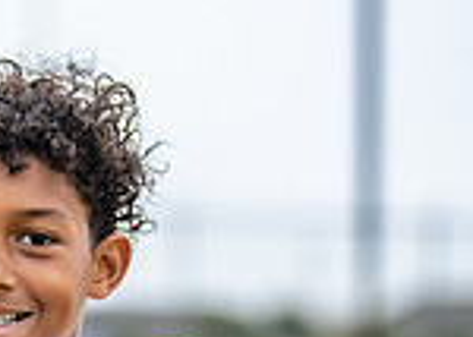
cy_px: 529
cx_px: 32
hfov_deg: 8.6
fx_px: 3142
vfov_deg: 6.1
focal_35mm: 234
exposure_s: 1/1250
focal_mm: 50
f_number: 1.2
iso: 320
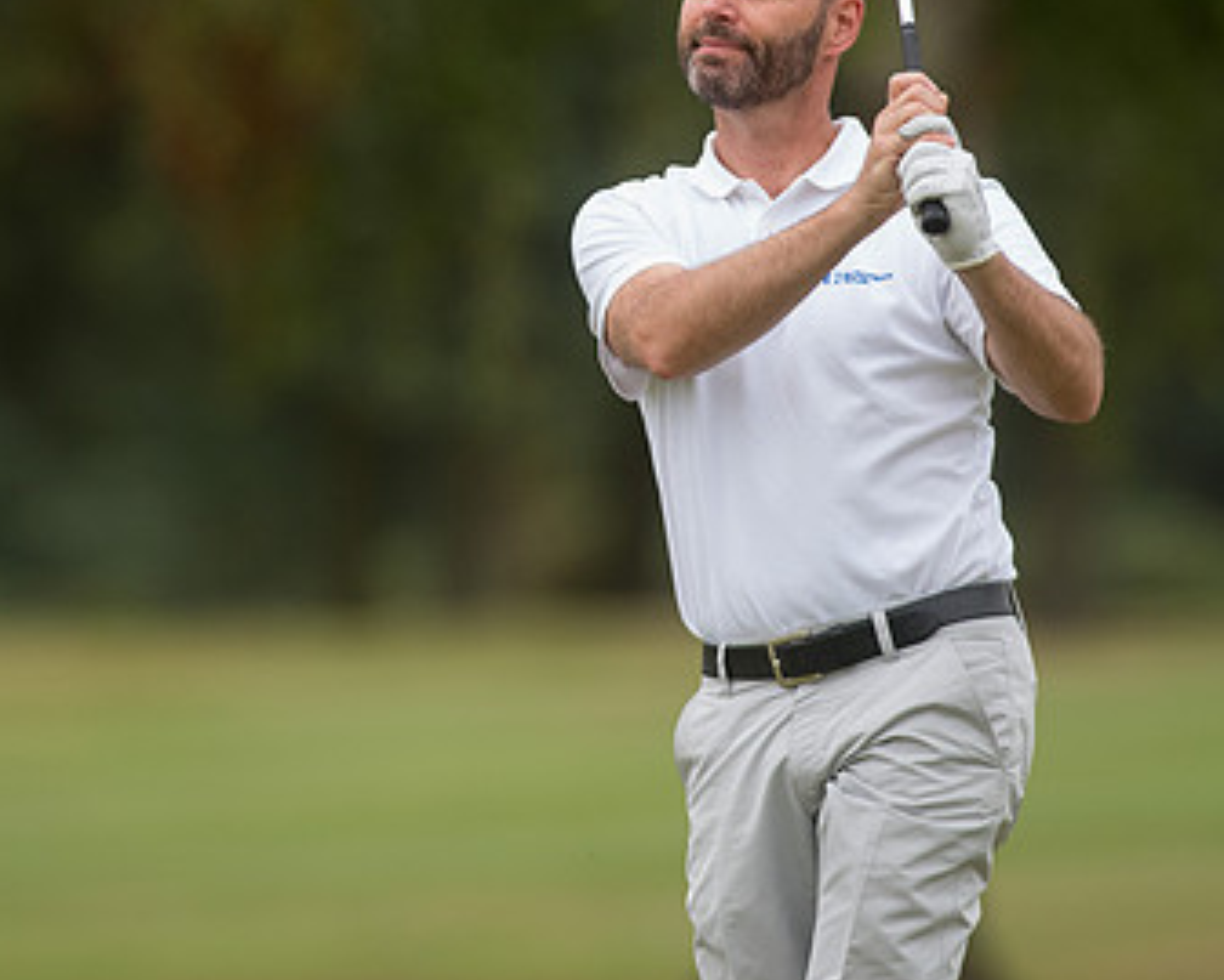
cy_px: 257
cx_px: 503
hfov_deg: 3.2
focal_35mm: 607
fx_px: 21995
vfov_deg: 2.6
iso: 800
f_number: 4
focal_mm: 300
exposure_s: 1/3200
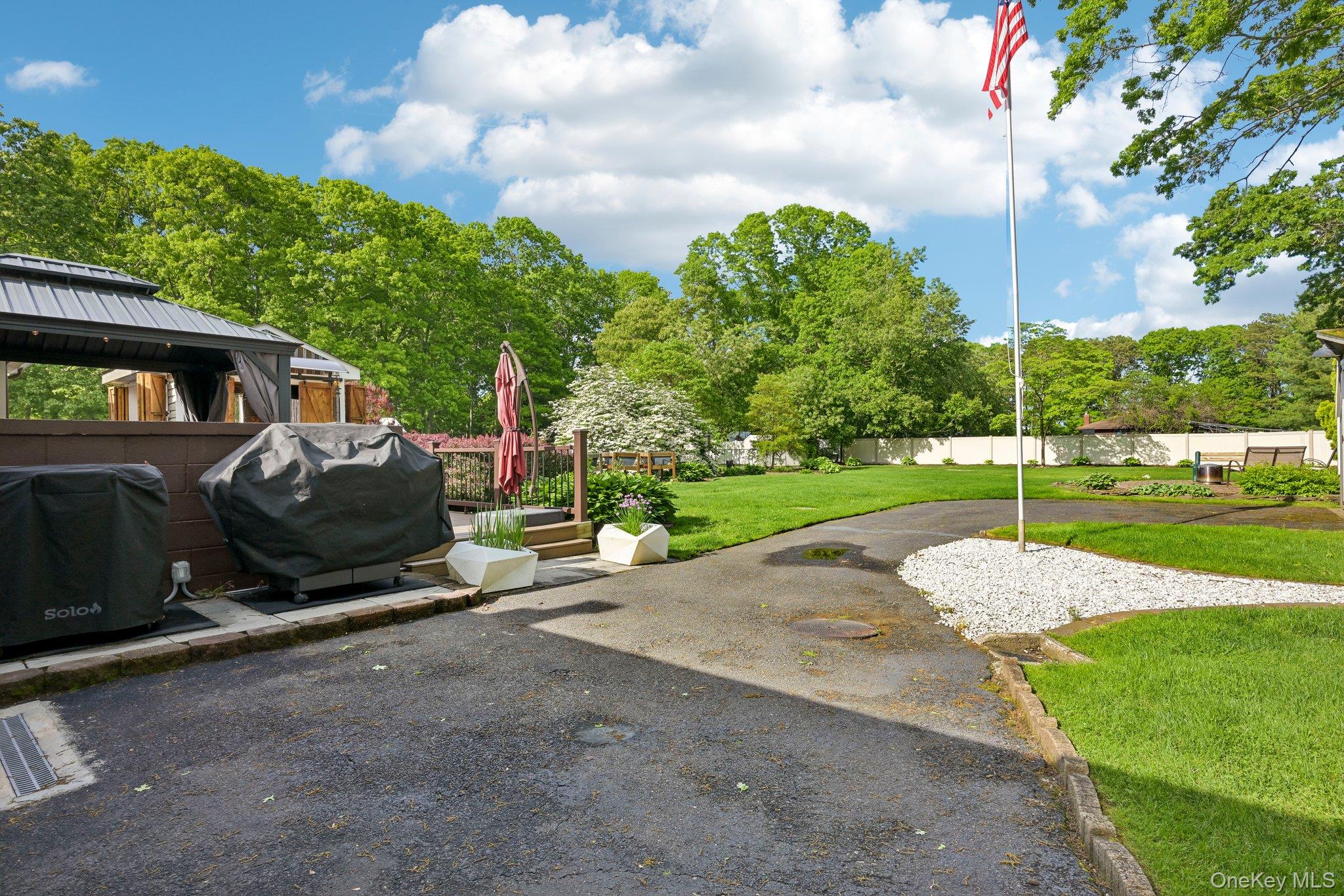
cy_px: 448
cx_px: 672
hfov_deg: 88.4
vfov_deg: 65.9
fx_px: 691
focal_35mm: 18
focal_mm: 18.5
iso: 160
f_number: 9
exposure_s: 1/125
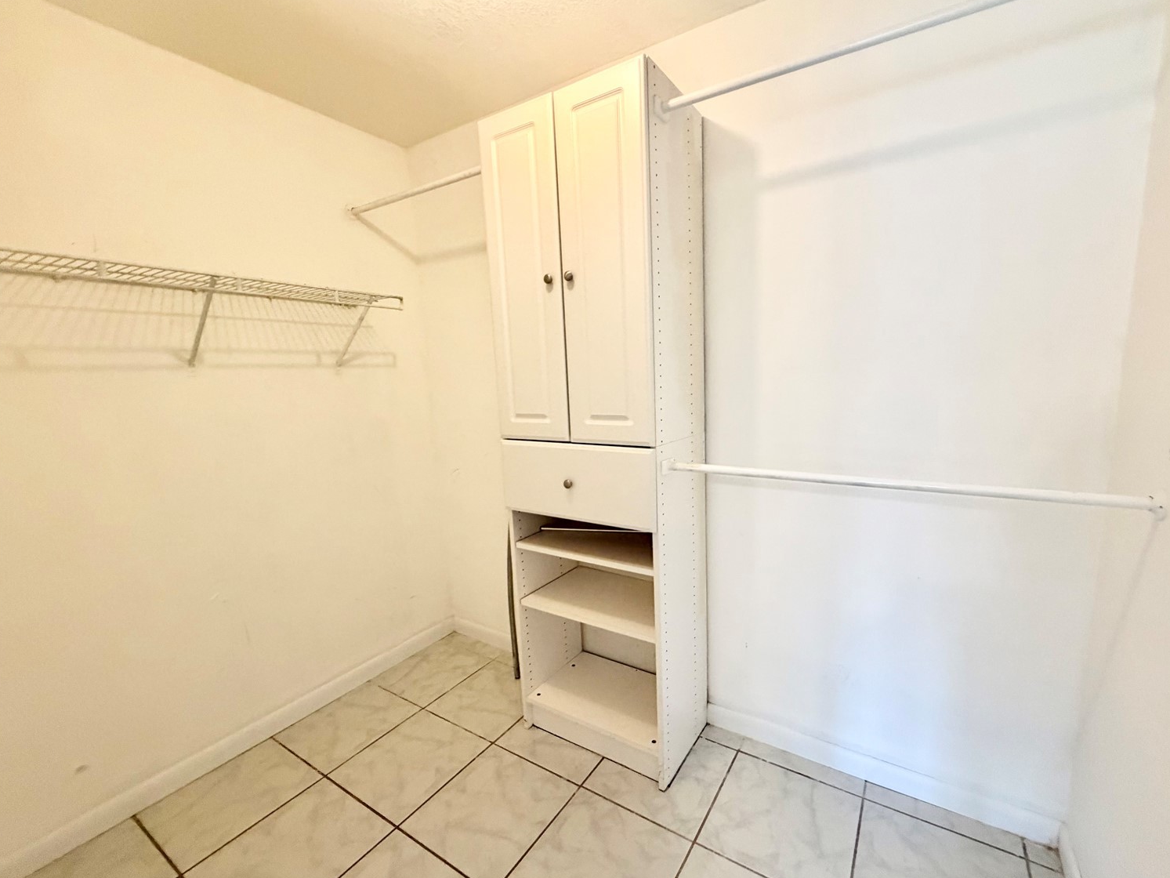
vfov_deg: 81.7
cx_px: 617
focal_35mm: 15
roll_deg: +3.8
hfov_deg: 98.1
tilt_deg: -8.0
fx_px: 507
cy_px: 454
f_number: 2.2
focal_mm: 2.22
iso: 400
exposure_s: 1/60
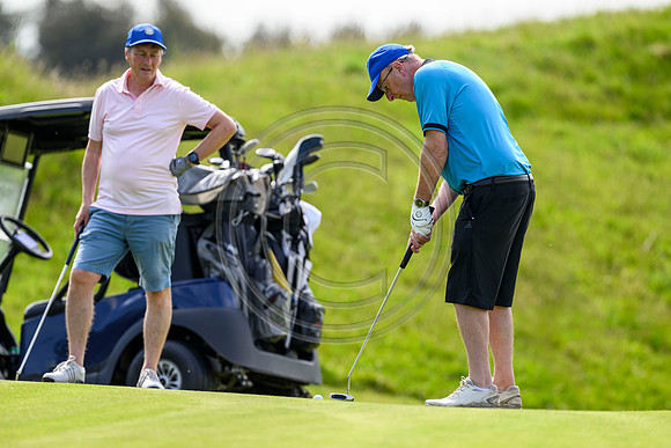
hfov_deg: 5.2
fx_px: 7457
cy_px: 224
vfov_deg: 3.4
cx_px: 336
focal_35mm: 400
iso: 500
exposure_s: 1/2000
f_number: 4
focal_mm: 400
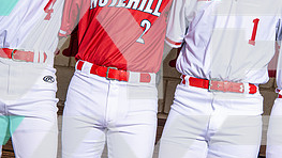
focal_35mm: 60
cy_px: 43
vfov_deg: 19.9
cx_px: 190
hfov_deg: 34.5
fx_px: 449
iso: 100
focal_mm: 26
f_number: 5.6
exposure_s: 1/250
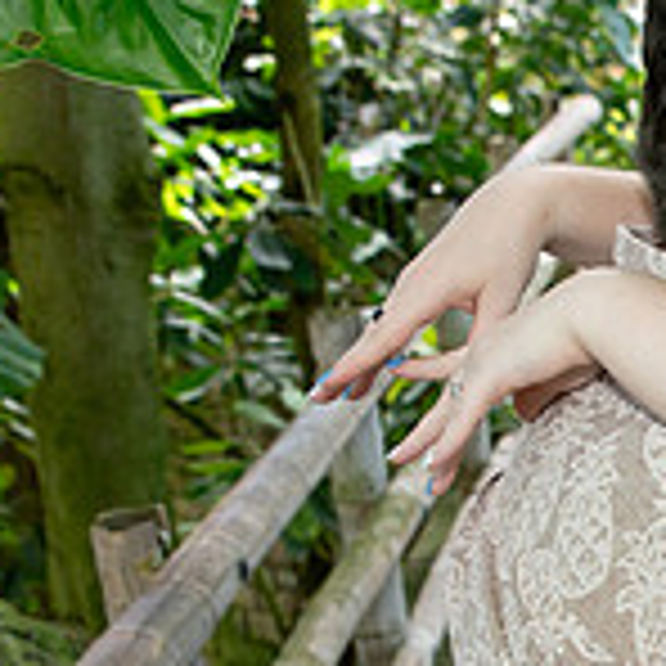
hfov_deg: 17.5
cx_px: 1000
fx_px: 1937
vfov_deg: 19.2
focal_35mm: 89
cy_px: 572
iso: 500
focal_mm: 26
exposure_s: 1/200
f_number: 3.2
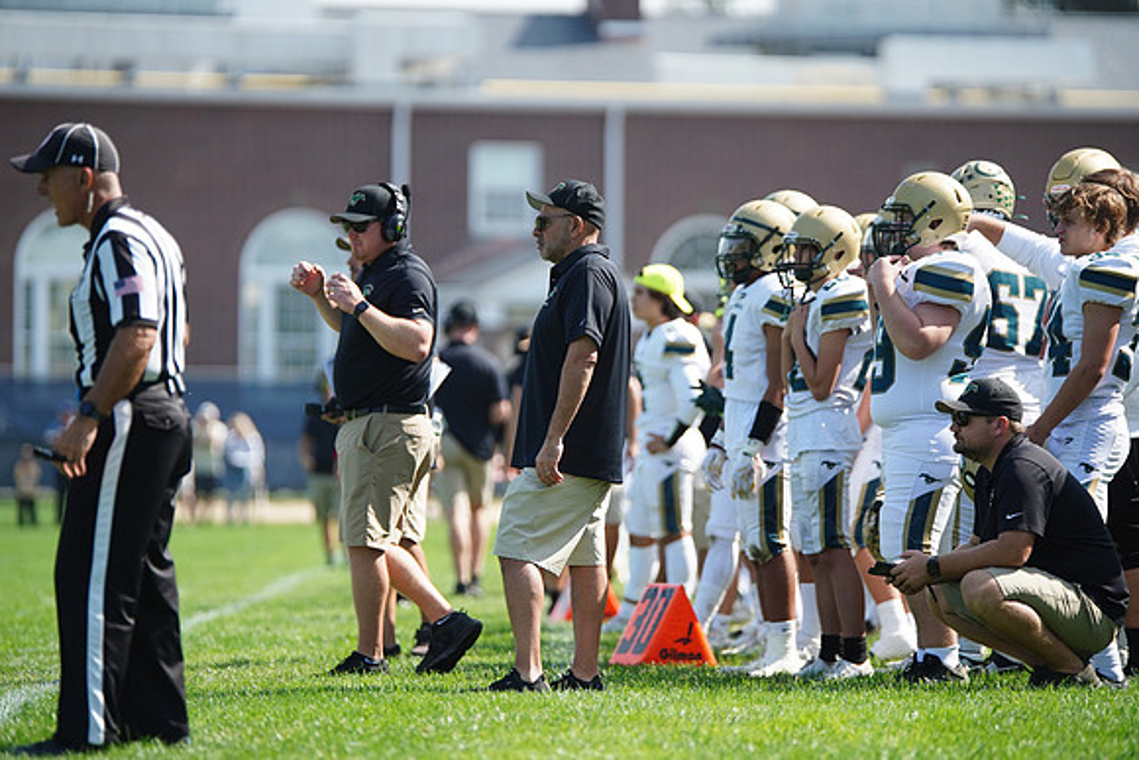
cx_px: 570
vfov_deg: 5.6
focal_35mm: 247
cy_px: 380
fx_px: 7816
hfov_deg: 8.3
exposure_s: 1/2500
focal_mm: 247
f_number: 2.8
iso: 400
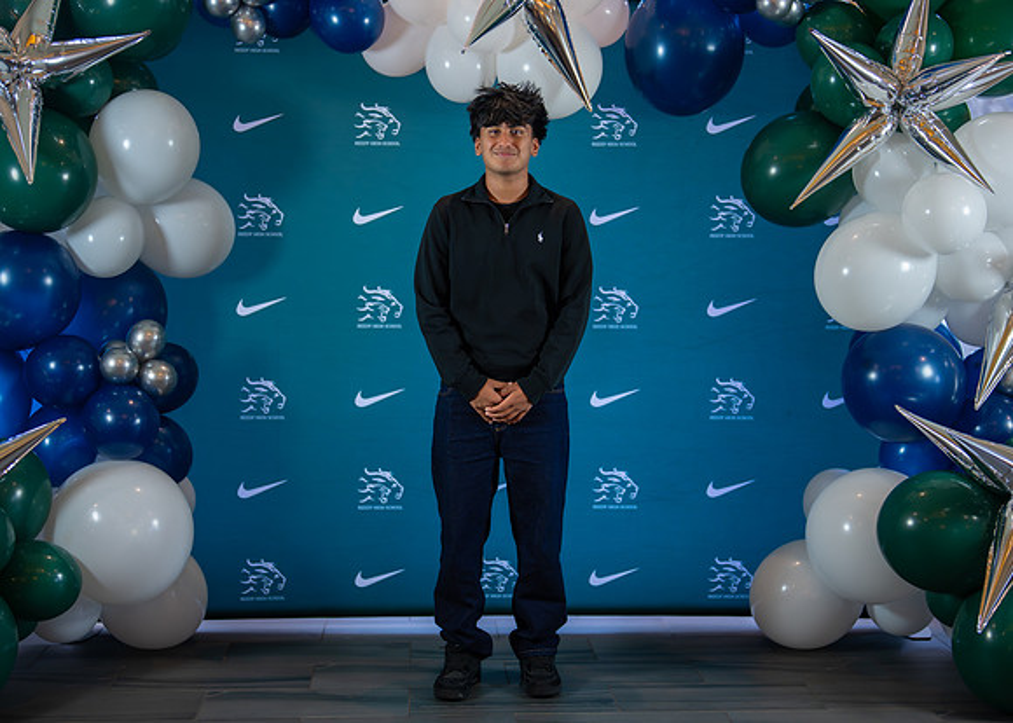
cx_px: 518
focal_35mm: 58
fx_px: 1670
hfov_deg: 33.7
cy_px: 350
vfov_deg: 24.4
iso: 1000
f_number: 1.2
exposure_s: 1/400
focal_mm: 50
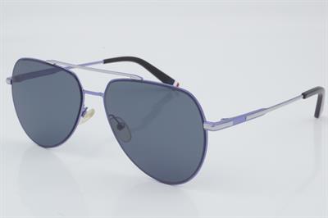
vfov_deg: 18.2
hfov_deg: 27.0
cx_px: 164
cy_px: 109
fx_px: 683
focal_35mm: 75
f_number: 32
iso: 100
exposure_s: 1/3
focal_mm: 50
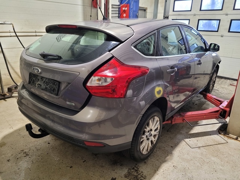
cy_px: 90
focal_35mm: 26
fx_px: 180
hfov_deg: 67.3
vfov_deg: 53.1
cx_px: 120
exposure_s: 1/50
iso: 500
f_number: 1.8
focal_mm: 5.4
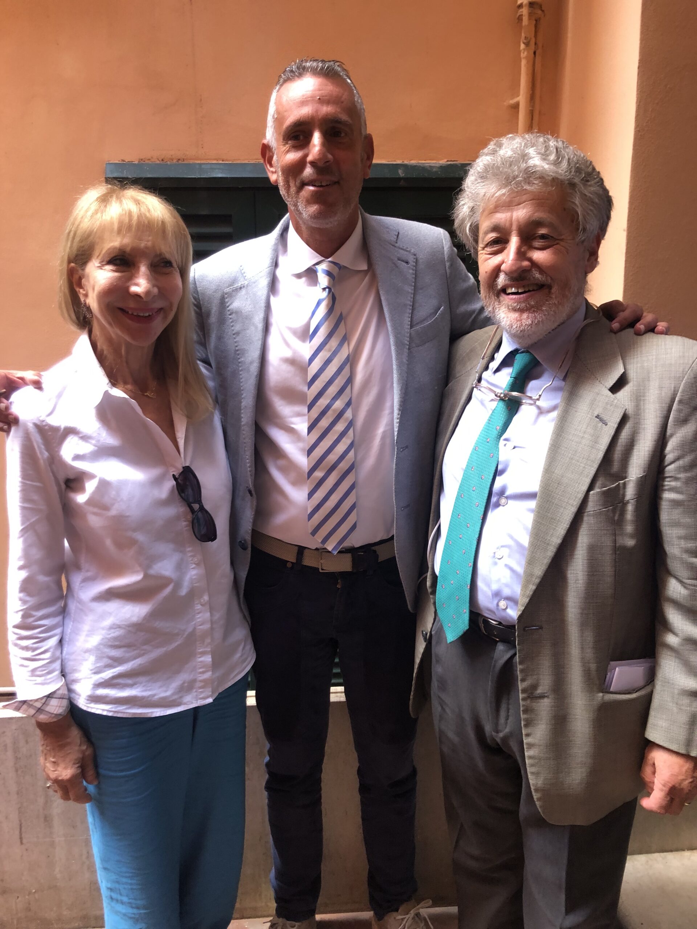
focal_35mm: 28
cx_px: 348
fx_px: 752
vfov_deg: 63.4
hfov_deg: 49.7
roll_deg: +2.1
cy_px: 464
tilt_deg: -13.7
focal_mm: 3.99
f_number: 1.8
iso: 40
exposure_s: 1/17
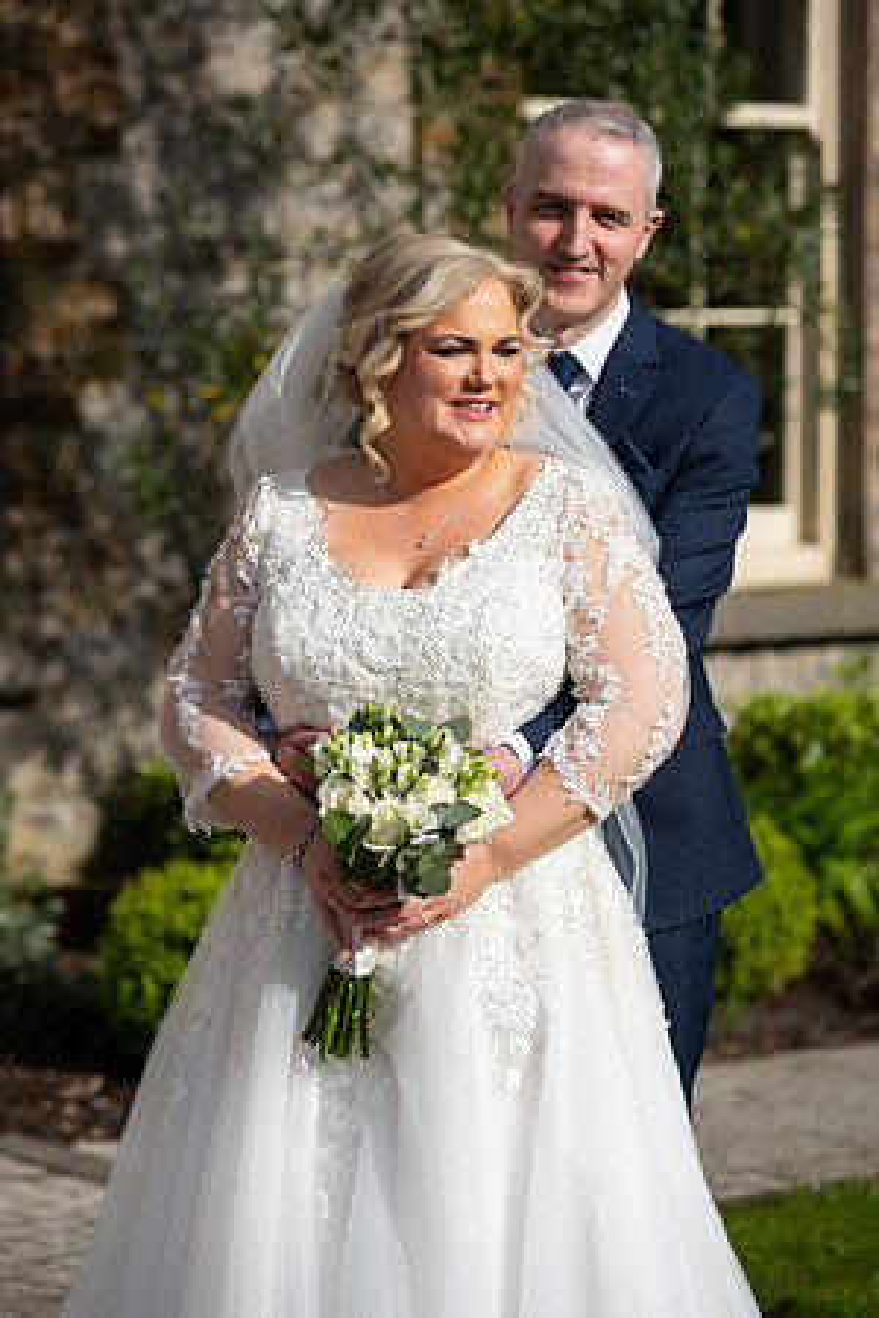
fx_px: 4578
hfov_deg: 11.0
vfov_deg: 16.4
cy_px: 659
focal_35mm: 125
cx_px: 440
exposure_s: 1/640
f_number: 3.5
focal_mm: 125
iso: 80
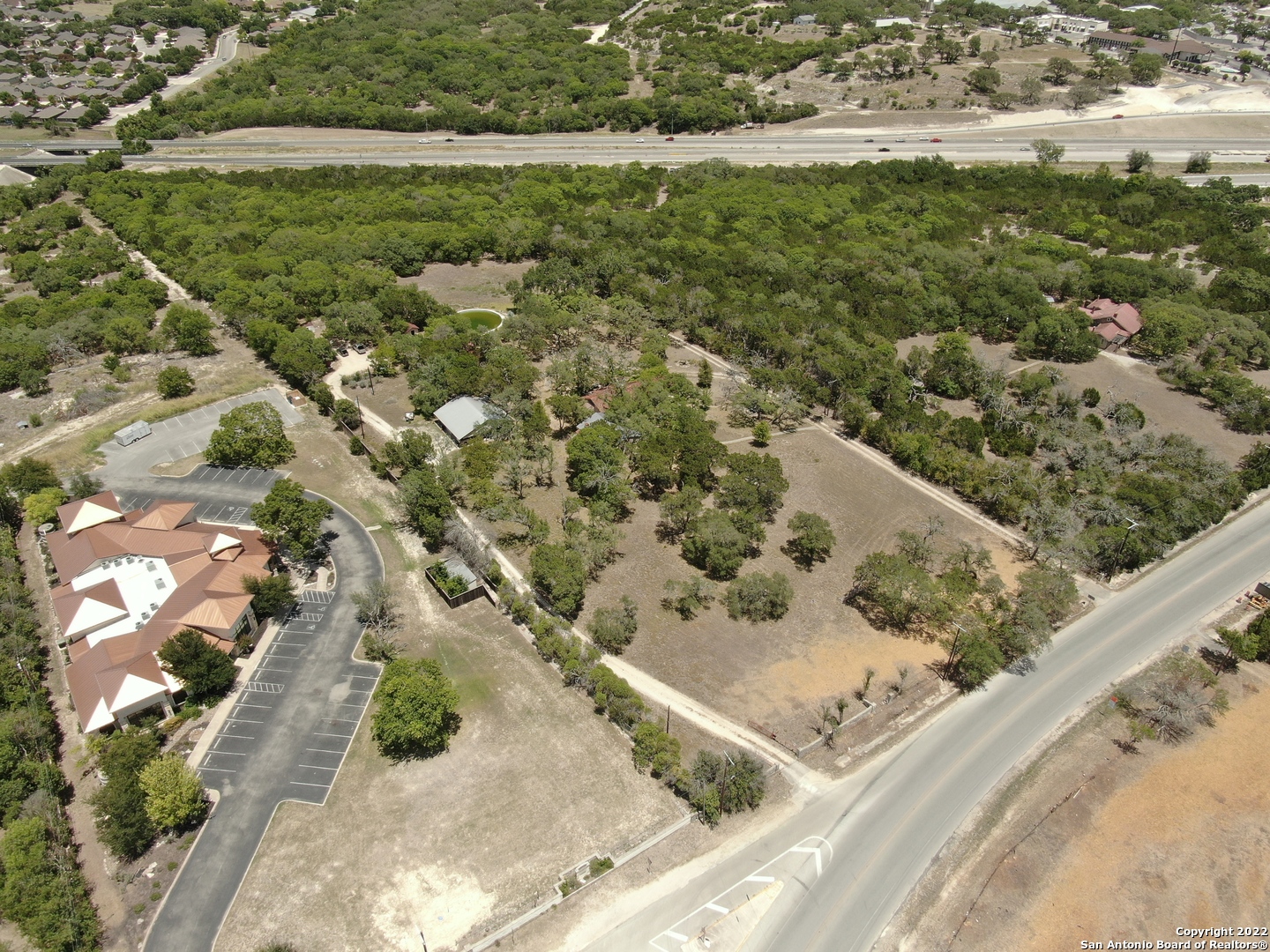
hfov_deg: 71.6
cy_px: 476
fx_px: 881
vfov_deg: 56.8
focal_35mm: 24
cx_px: 635
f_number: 2.8
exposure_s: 1/60
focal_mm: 4.39
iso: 100
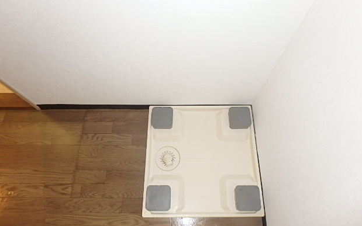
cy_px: 112
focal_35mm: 23
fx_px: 227
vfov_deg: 53.0
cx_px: 187
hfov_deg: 77.1
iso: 400
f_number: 3.5
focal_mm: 3.7
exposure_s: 1/30
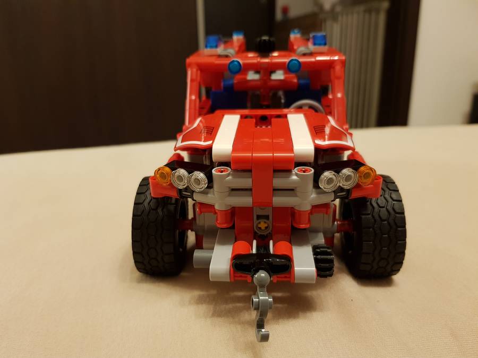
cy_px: 179
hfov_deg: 67.3
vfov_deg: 53.1
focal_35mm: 26
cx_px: 239
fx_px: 359
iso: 250
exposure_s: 1/11
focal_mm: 4.3
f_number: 1.7
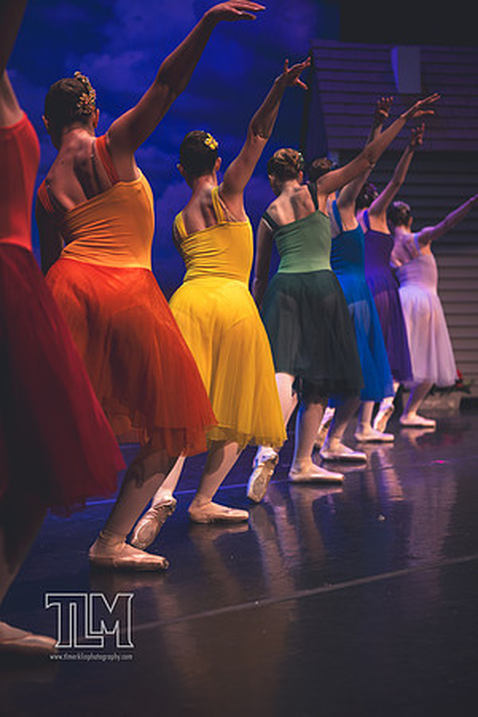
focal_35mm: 70
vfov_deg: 28.8
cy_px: 358
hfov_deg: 19.5
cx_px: 239
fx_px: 1394
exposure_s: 1/250
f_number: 2.8
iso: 900
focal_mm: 70
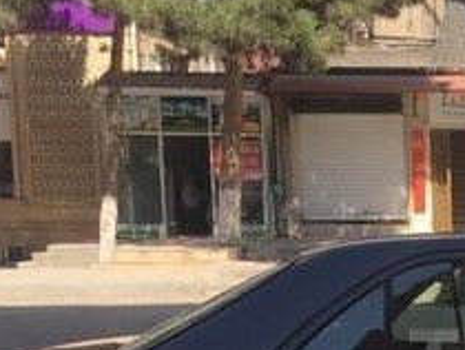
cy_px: 362
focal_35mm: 91
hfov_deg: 19.5
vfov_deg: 15.9
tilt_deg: -7.4
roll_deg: -1.1
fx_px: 1224
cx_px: 636
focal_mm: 4.15
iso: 32
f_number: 2.2
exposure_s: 1/1099
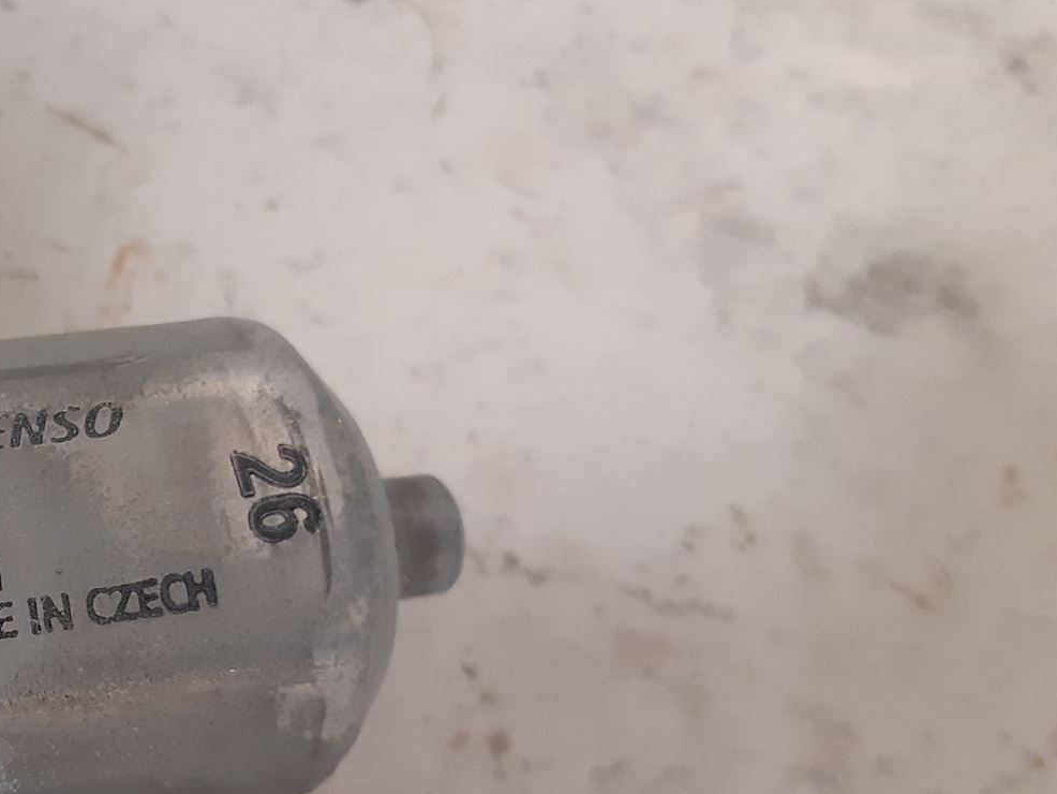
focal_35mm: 54
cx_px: -33
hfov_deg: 32.3
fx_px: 1649
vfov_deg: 26.9
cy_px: 530
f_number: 1.7
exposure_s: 1/33
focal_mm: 3.93
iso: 200
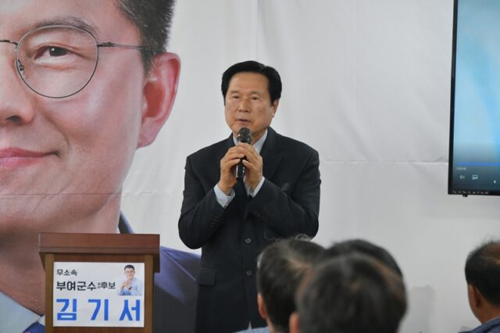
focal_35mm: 180
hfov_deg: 11.4
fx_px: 2499
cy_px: 166
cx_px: 250
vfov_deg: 7.6
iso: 3200
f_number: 5.6
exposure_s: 1/125
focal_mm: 180
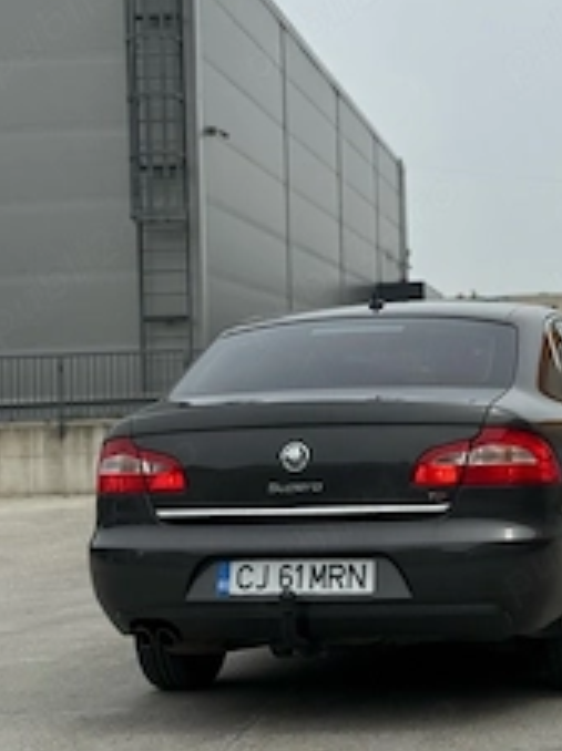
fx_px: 1843
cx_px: 416
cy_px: 299
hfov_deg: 17.2
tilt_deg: +4.3
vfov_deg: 23.0
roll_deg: +0.7
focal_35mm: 85
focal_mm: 6.76
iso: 80
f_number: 1.78
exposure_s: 1/8772
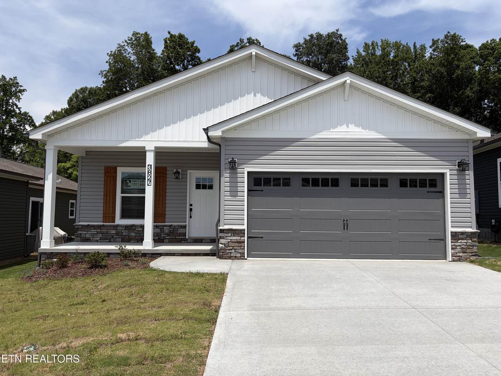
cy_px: 188
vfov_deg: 53.1
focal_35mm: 26
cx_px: 250
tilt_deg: +3.5
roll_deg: -0.7
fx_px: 376
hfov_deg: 67.3
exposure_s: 1/8850
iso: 64
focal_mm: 5.96
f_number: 1.6
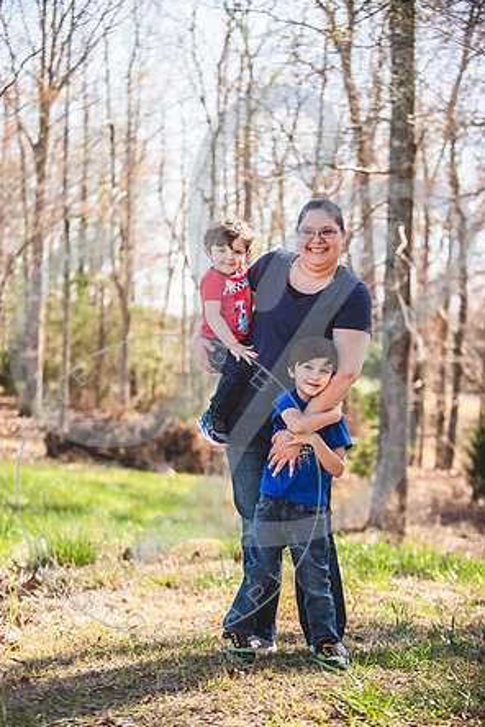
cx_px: 242
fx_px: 1596
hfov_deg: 17.3
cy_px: 362
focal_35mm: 79
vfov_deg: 25.7
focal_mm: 78
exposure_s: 1/500
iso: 100
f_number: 2.8
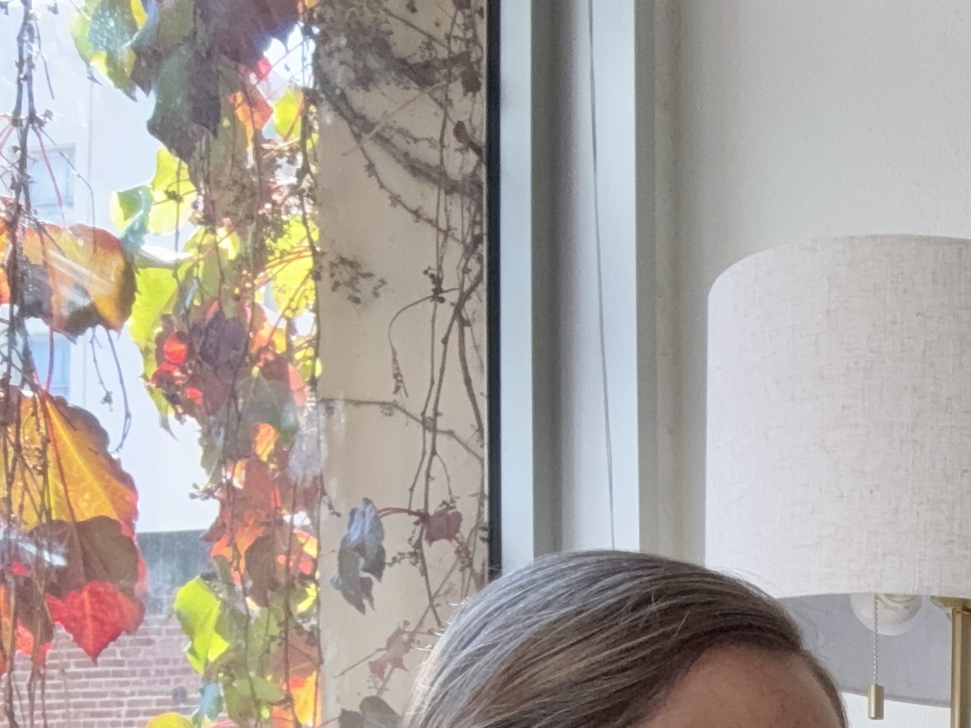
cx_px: 1514
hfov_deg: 20.6
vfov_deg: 16.4
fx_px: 2216
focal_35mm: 79
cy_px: 1205
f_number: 1.9
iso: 40
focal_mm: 2.69
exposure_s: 1/137
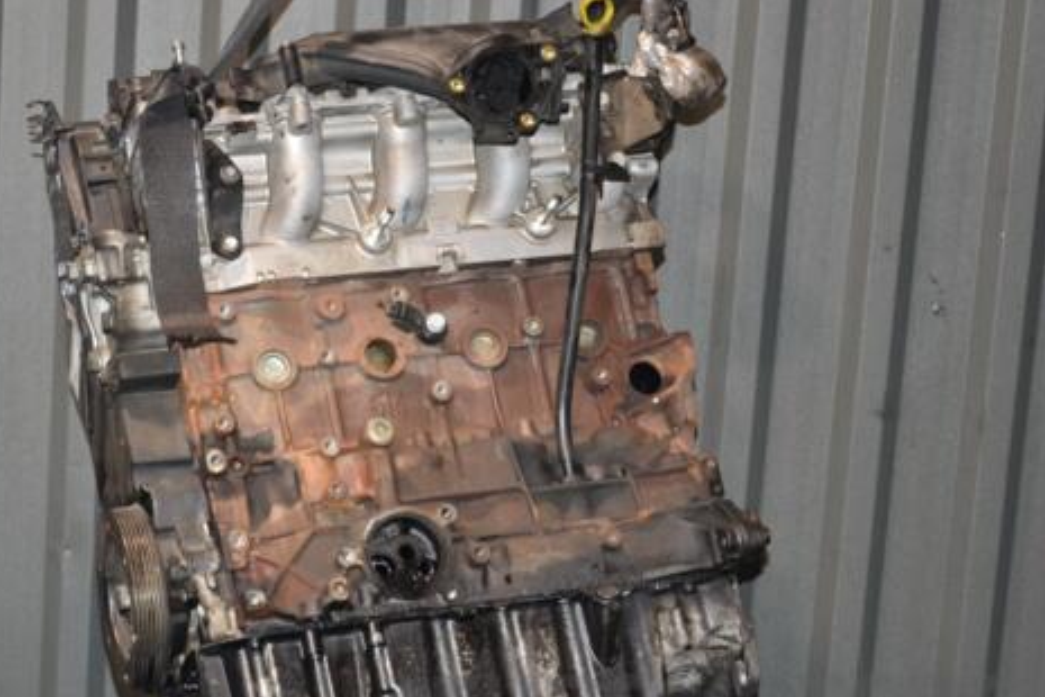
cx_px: 391
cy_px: 409
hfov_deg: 21.9
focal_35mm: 93
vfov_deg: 14.7
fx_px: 2699
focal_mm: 48
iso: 800
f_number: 4.8
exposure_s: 1/60
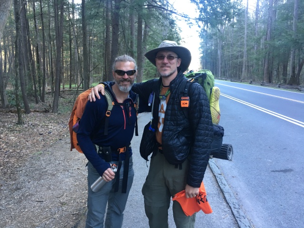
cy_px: 114
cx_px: 152
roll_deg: -0.9
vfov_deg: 48.2
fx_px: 255
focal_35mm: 29
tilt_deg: -8.5
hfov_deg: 61.7
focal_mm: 4.15
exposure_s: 1/30
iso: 64
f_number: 2.2
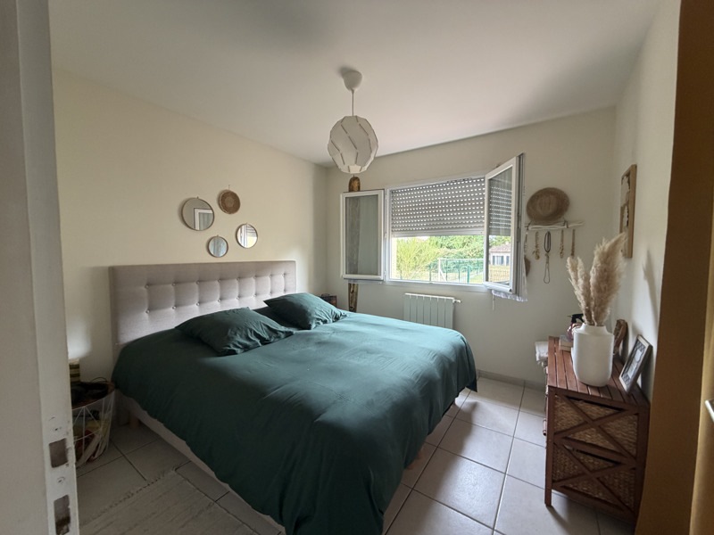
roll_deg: -0.1
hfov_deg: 102.1
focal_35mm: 14
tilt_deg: -0.7
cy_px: 268
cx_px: 357
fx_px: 289
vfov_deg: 85.7
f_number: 2.2
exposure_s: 1/121
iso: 250
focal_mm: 2.22
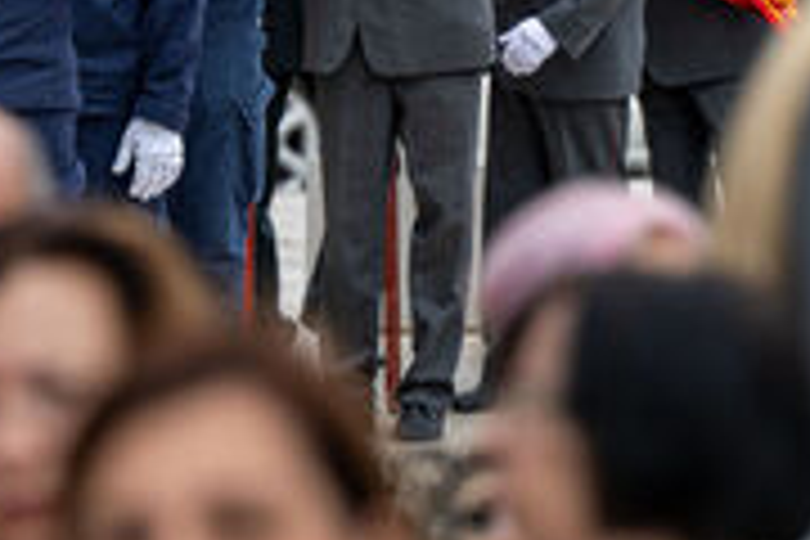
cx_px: 405
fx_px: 8257
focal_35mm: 367
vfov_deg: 3.7
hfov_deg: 5.6
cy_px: -22
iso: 64
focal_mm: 145
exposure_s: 1/320
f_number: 3.2
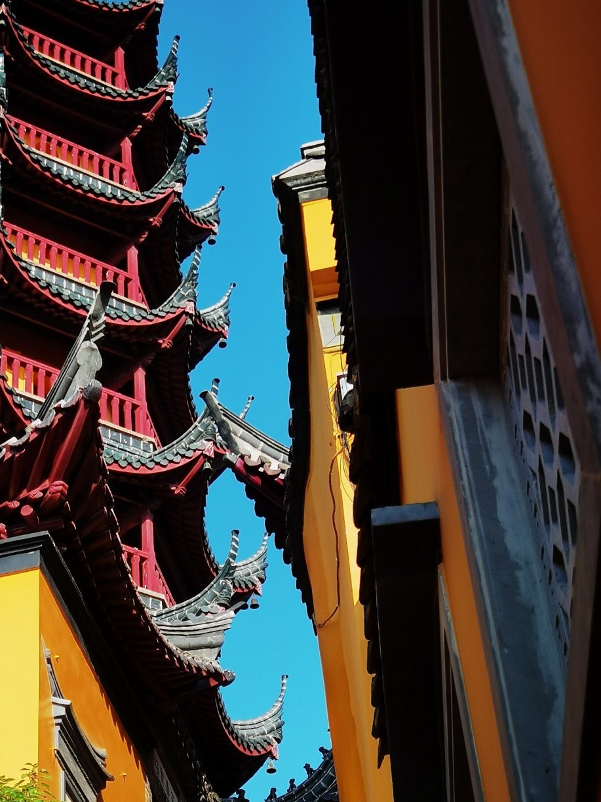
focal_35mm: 67
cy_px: 680
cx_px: 69
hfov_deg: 21.5
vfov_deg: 28.2
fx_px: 1551
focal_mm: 6.71
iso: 50
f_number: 1.9
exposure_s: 1/2500
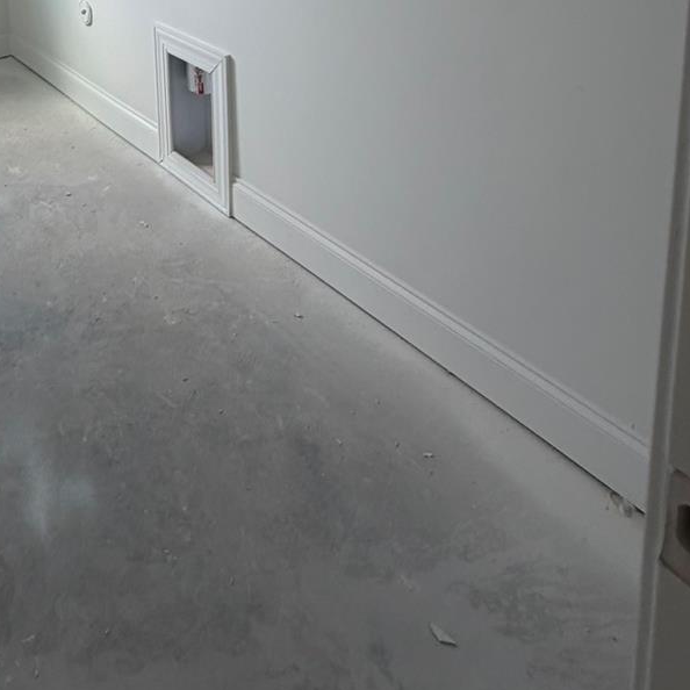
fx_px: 722
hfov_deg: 46.5
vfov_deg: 41.5
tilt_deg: -11.9
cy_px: -57
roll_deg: +4.2
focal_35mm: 32
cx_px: 79
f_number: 2.2
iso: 100
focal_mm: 2.22
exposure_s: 1/121
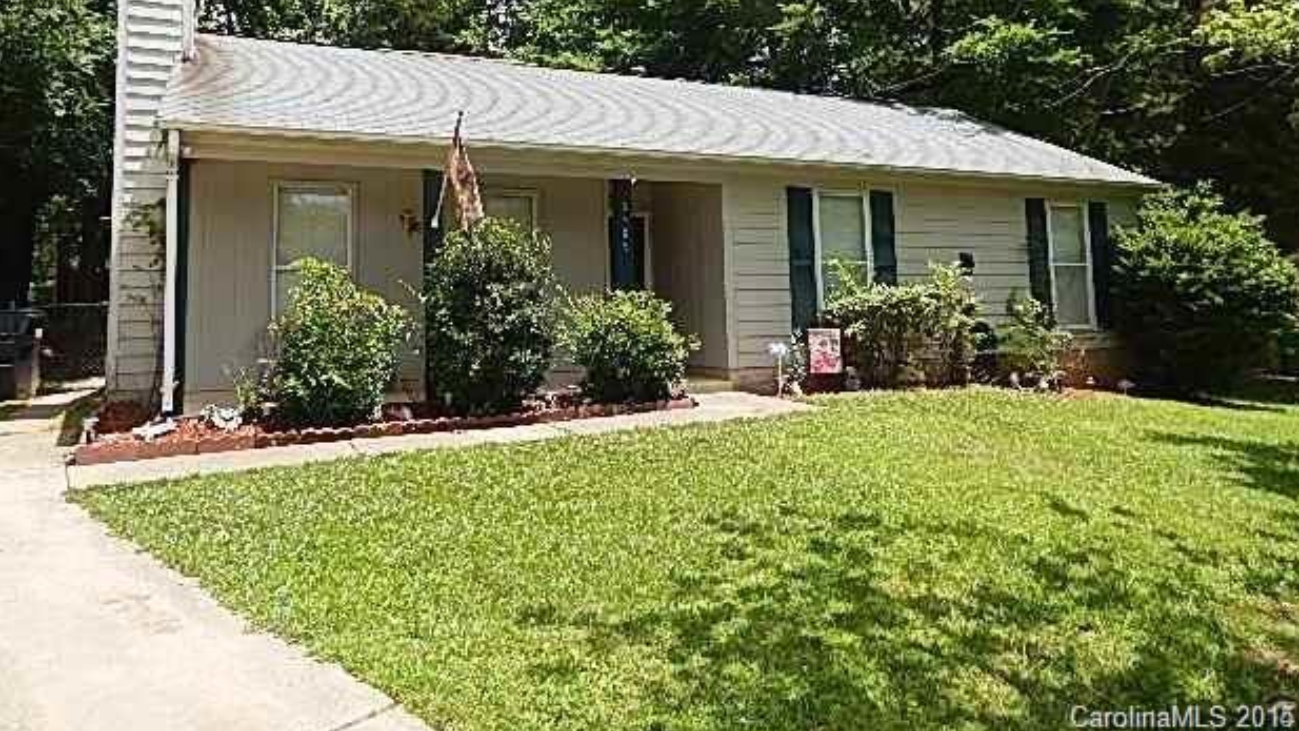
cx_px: 638
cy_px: 232
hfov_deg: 71.9
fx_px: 896
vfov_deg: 43.6
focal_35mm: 26
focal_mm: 4
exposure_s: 1/1000
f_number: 3
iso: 125
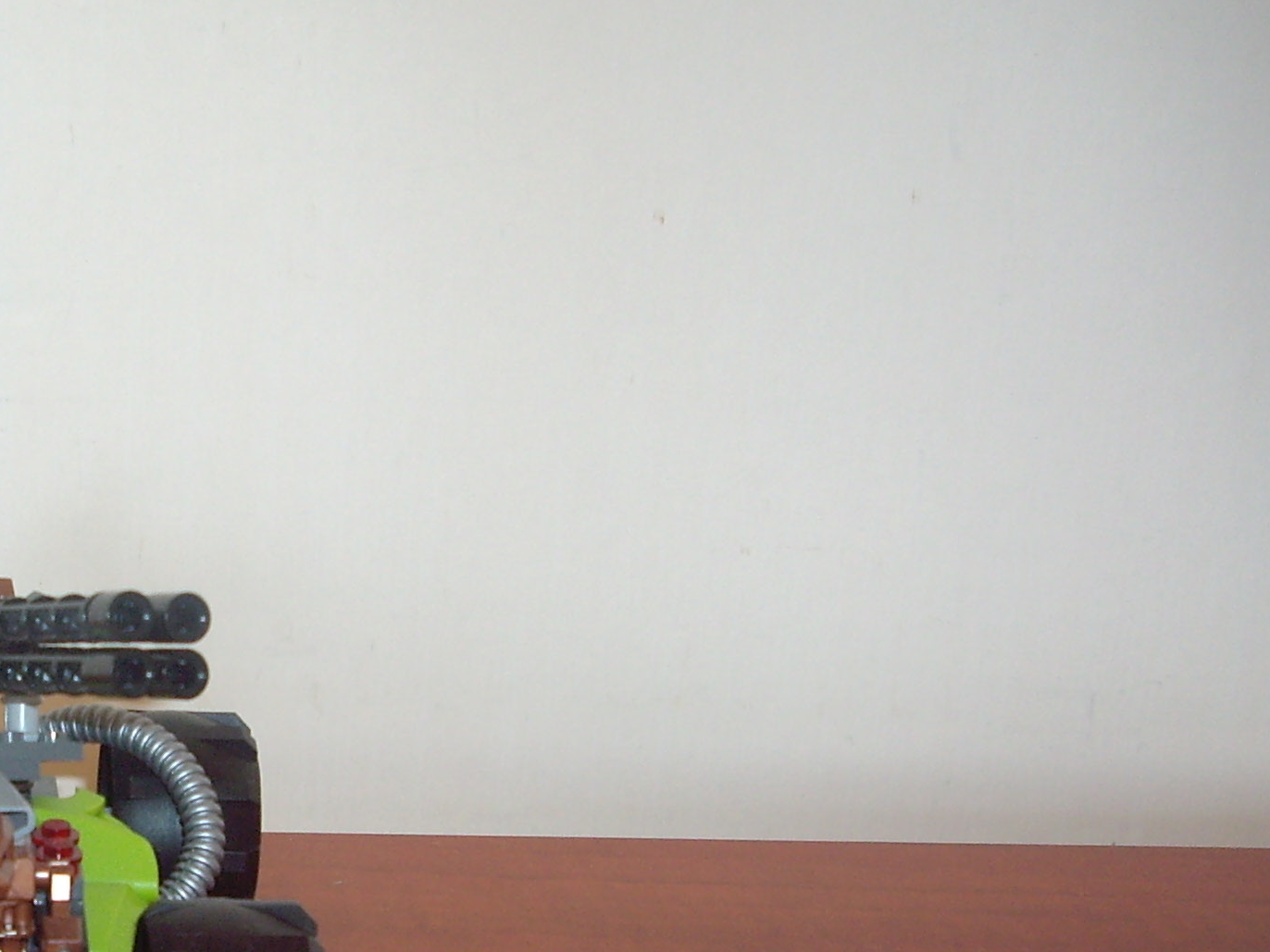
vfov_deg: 18.8
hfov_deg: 23.9
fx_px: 2862
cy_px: 708
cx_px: -5
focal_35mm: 78
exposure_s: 1/60
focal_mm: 6.2
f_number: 2.7
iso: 100
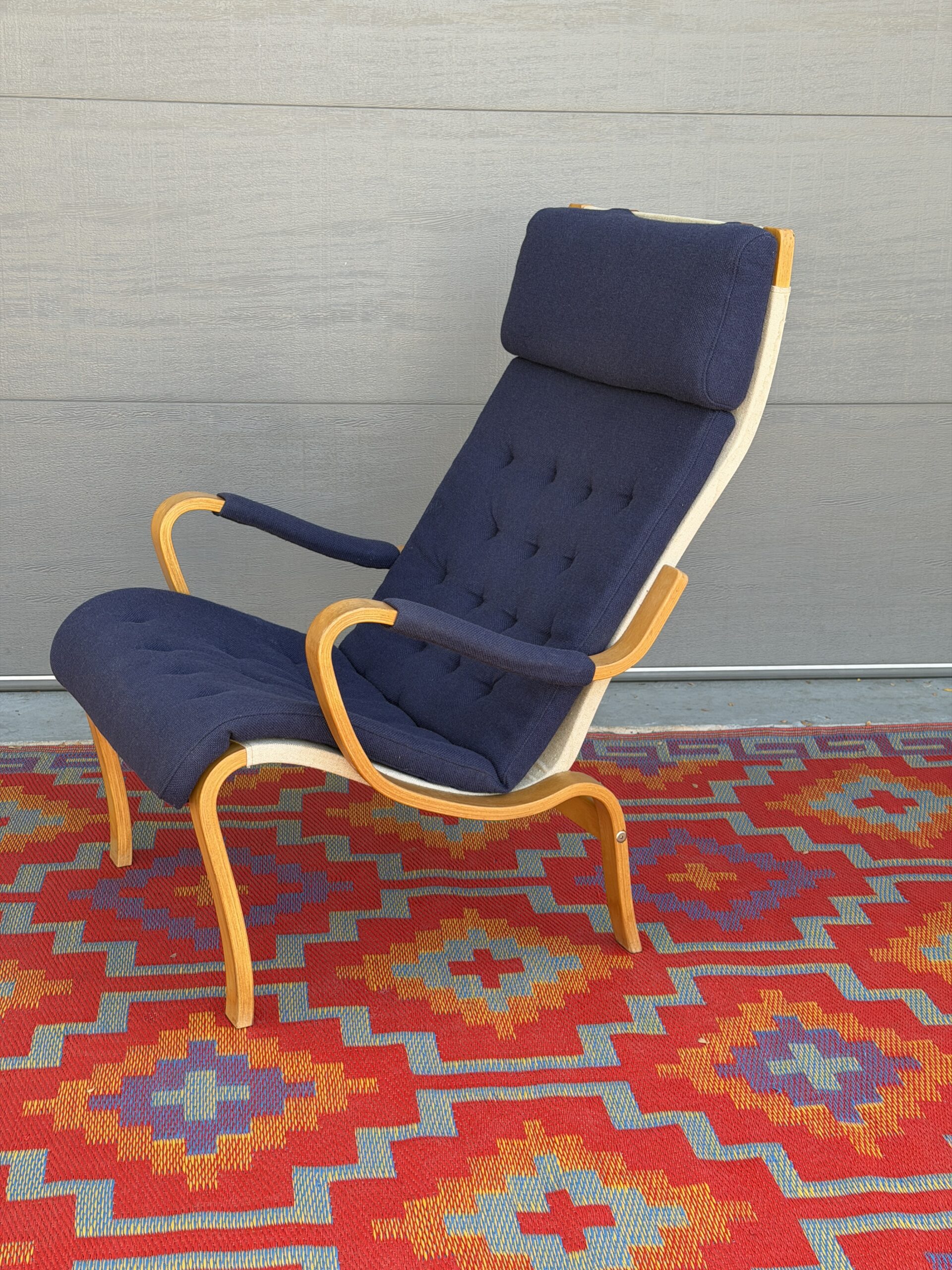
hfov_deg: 30.3
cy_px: 635
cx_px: 476
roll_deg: -1.7
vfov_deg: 39.7
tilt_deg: -14.3
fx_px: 1760
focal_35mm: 48
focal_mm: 6.76
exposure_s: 1/162
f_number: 1.78
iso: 50
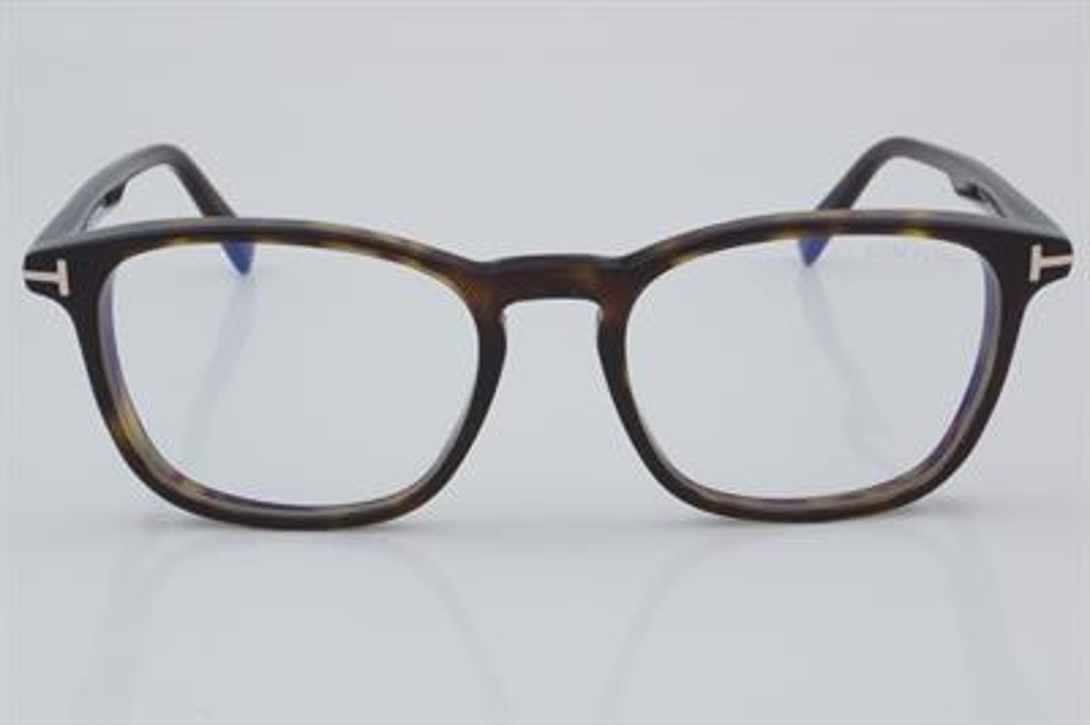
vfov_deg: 16.5
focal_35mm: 82
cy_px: 362
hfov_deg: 24.6
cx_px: 545
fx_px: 2496
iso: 100
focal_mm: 55
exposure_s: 1/4
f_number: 32
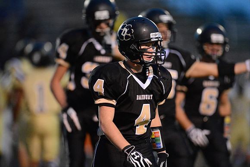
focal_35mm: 400
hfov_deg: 5.2
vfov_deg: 3.4
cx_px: 125
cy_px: 84
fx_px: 2778
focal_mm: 400
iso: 12800
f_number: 2.8
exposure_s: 1/800
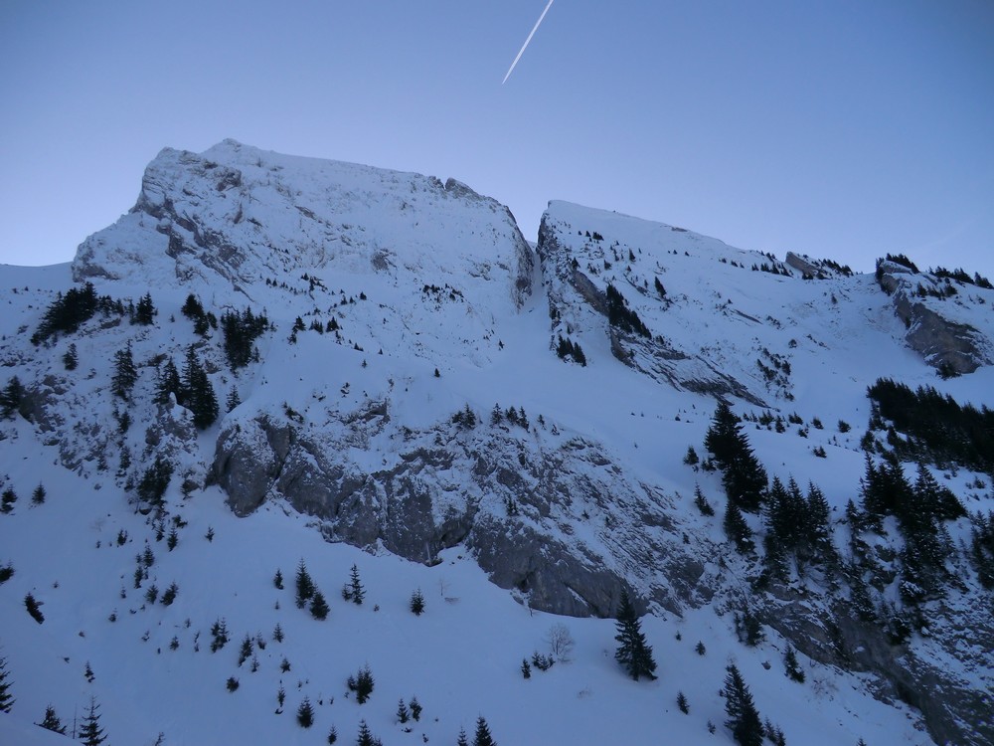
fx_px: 689
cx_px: 497
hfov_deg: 71.6
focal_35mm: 24
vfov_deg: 56.8
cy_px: 373
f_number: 3.2
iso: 64
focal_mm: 4.3
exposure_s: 1/200
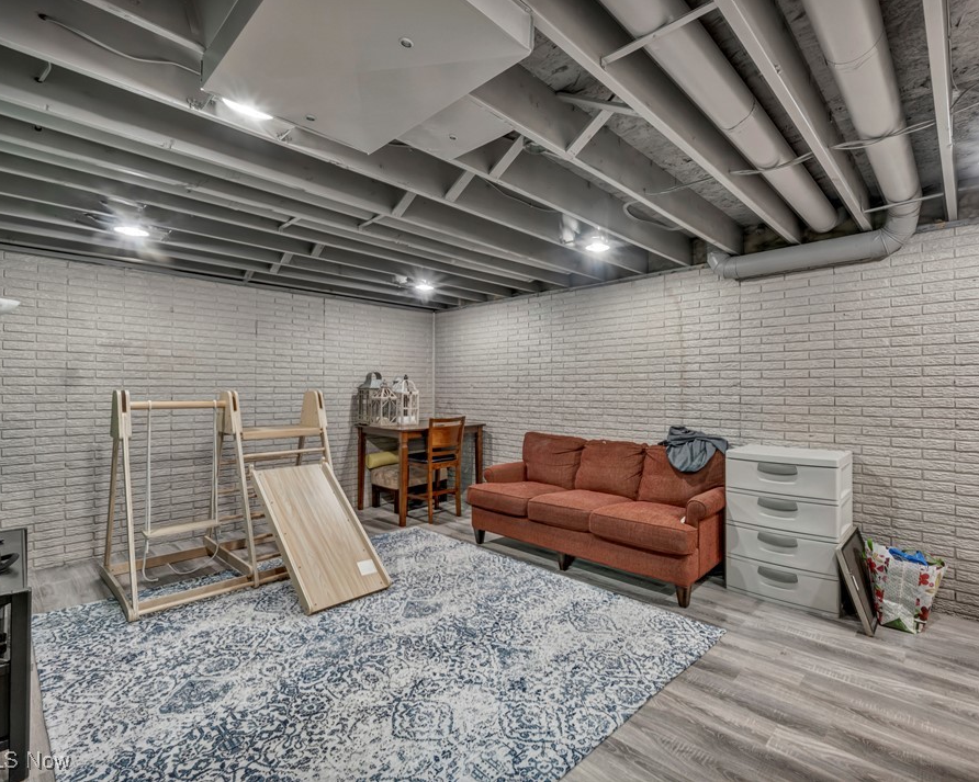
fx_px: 463
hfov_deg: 92.5
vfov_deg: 80.3
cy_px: 386
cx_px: 563
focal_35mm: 16
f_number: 11
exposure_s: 1.3
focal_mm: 14
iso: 200
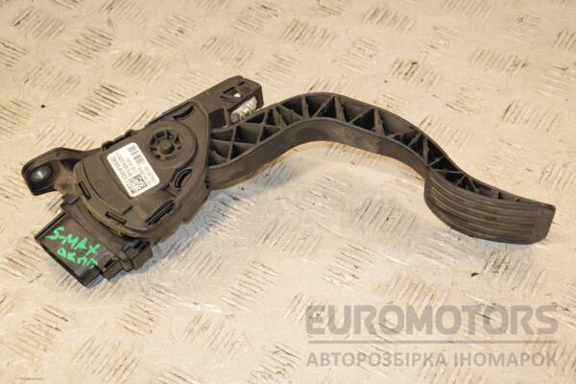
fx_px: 1200
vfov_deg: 18.2
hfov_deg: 27.0
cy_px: 192
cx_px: 288
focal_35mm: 75
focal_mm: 50
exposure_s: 1/200
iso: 800
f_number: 8
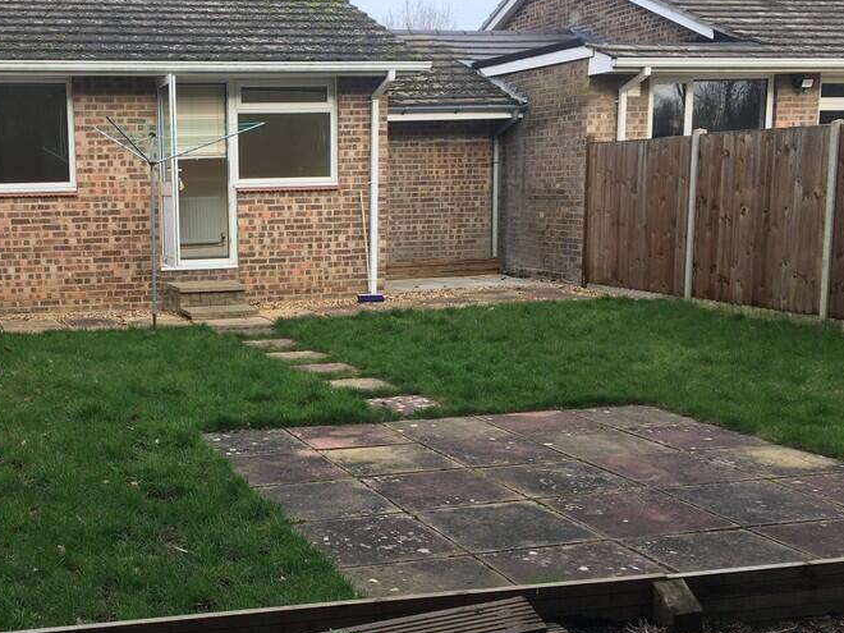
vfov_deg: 32.1
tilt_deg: -9.8
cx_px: 208
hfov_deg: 40.8
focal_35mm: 45
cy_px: 361
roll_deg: +1.5
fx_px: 1097
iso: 25
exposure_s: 1/240
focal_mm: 4.15
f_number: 2.2
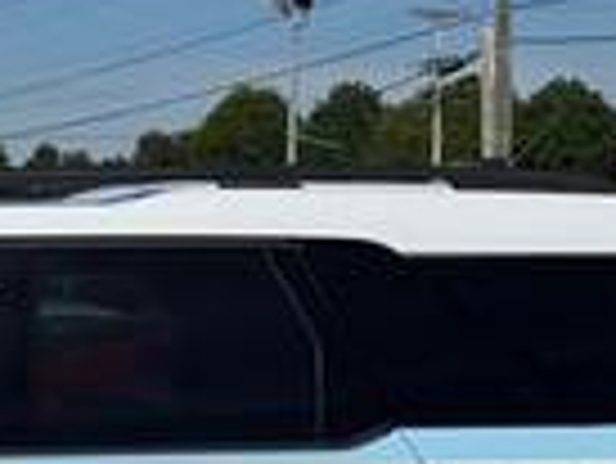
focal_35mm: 177
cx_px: -207
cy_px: 590
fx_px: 3153
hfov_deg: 10.9
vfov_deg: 8.3
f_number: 1.78
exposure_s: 1/12500
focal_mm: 6.76
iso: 64
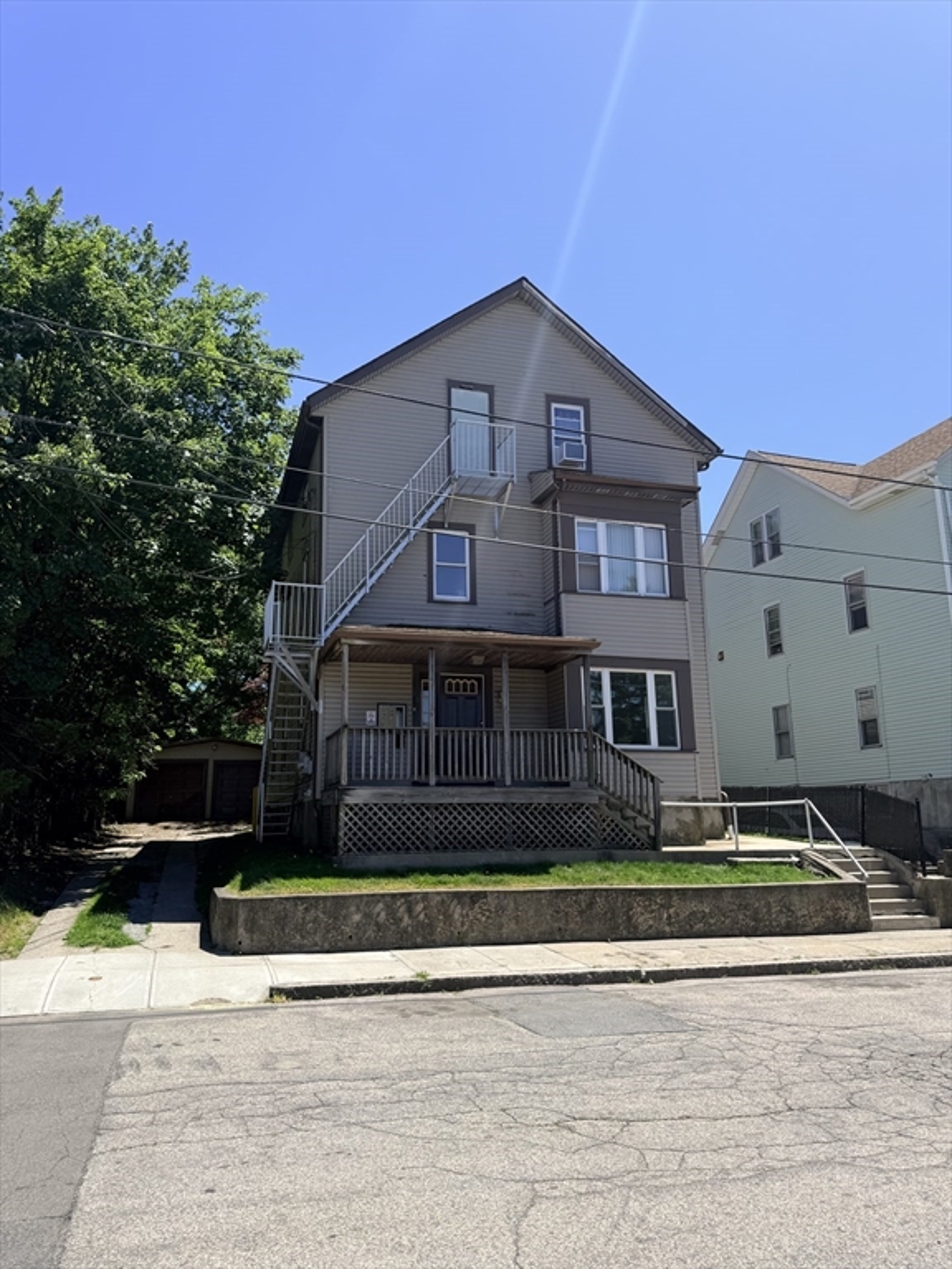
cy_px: 634
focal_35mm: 24
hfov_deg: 56.8
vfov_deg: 71.6
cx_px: 476
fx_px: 880
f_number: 1.78
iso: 80
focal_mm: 6.76
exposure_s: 1/3759
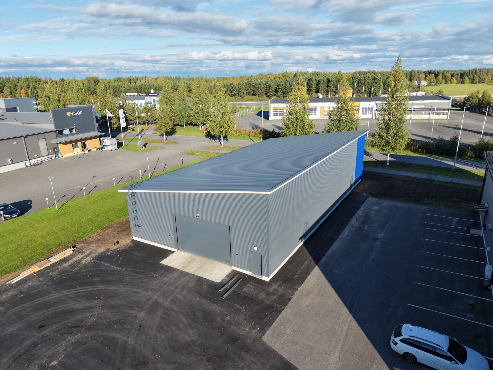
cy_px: 185
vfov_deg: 56.8
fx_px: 342
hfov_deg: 71.6
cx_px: 246
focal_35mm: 24
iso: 100
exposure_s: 1/1250
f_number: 1.8
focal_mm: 8.67
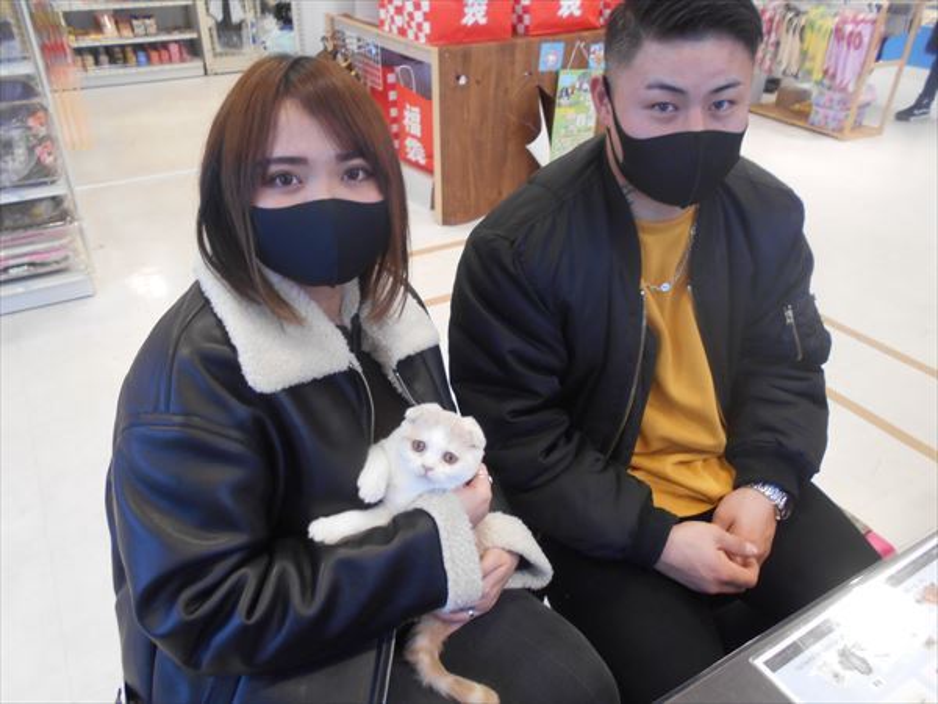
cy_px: 352
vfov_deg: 53.1
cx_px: 469
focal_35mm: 26
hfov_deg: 67.3
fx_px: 705
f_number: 3.2
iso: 180
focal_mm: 4.6
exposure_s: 1/30
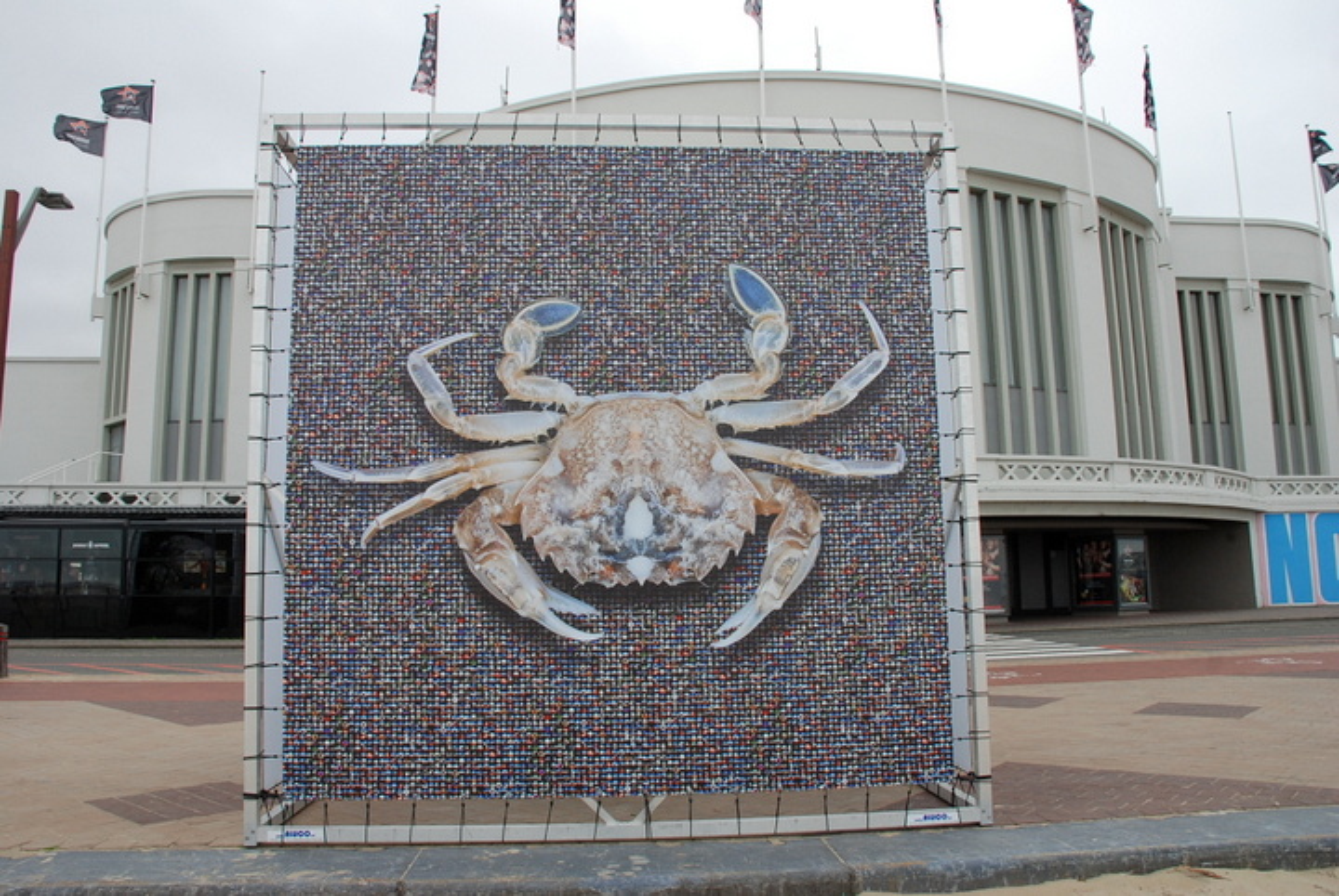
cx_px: 670
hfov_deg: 67.3
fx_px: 1005
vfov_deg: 48.1
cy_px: 448
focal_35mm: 27
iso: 320
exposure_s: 1/200
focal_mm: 18
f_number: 7.1
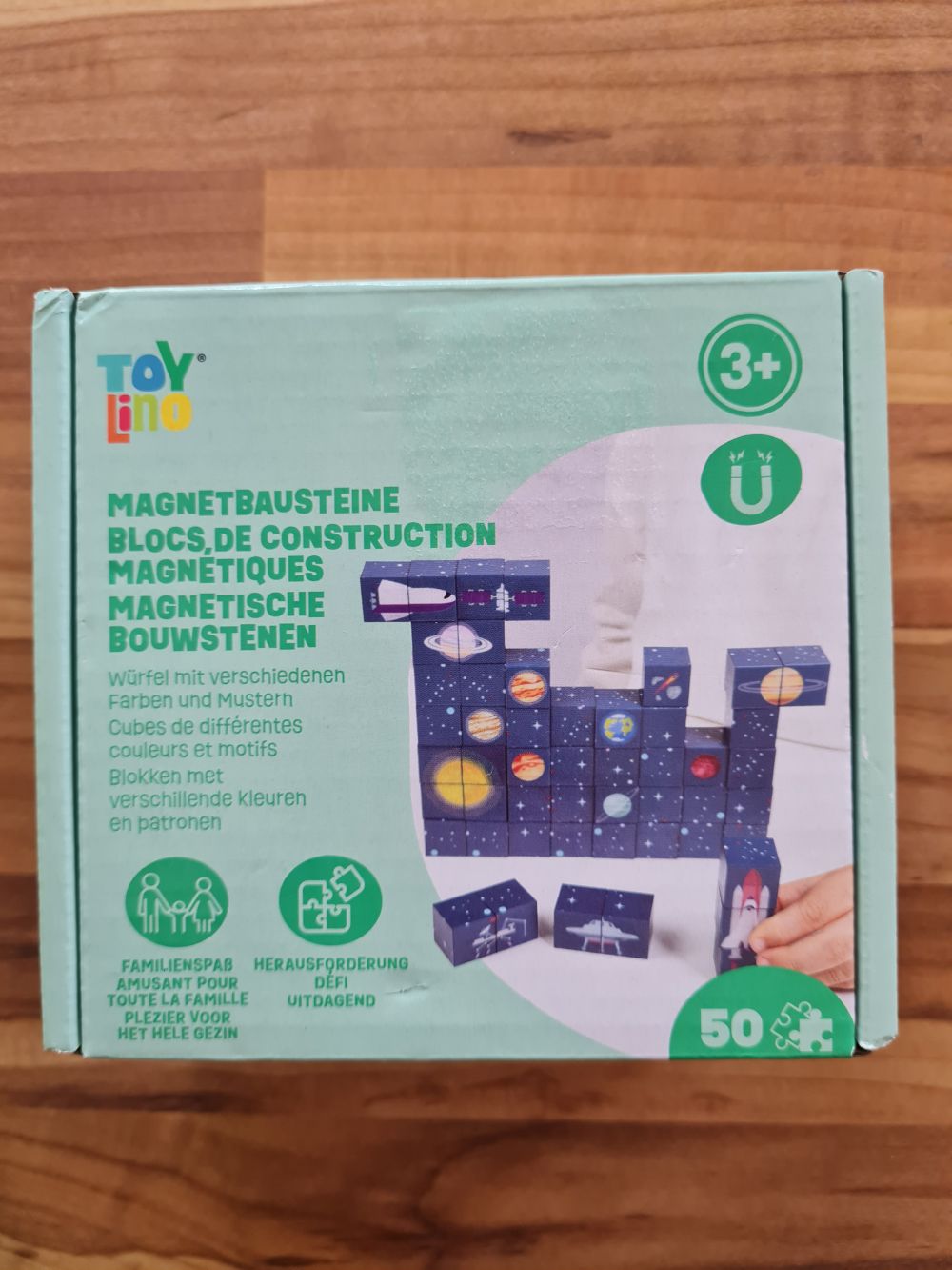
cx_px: 476
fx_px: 953
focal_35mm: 26
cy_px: 635
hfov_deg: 53.1
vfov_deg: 67.3
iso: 160
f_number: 1.8
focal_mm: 5.4
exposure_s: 1/50
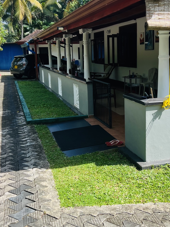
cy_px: 96
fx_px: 295
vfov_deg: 42.0
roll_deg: +0.3
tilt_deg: -3.8
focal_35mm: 45
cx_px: 118
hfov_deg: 31.8
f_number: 1.5
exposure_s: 1/1553
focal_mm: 5.7
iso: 50
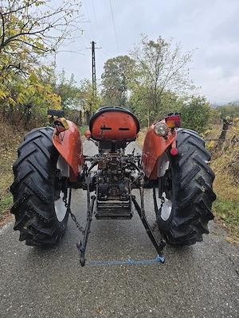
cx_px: 120
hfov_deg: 58.9
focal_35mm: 23
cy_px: 159
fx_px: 212
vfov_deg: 73.9
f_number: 1.7
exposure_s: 1/182
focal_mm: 6.3
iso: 25
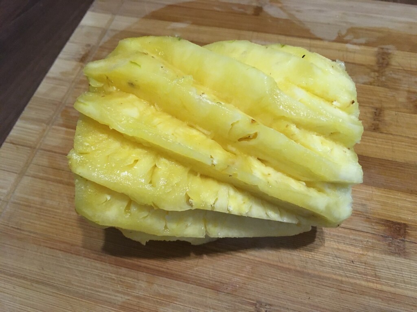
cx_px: 208
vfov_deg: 48.2
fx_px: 349
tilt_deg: -59.1
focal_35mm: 29
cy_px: 156
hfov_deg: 61.7
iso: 200
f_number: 2.2
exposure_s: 1/17
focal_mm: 4.15
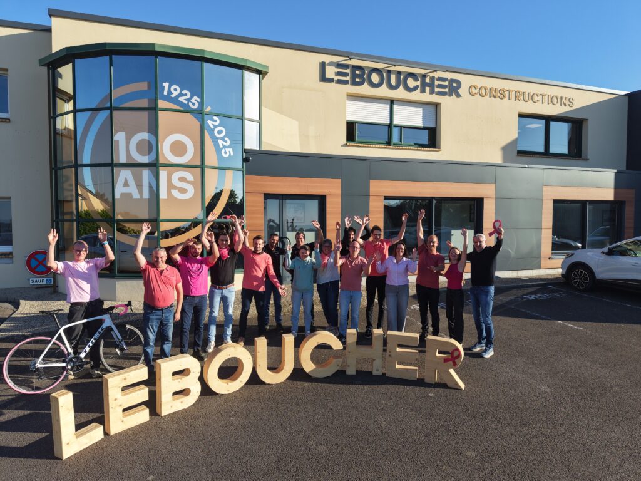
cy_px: 240
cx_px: 320
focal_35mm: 24
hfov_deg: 71.6
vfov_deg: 56.8
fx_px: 444
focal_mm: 8.67
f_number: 1.8
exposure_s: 1/2500
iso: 180
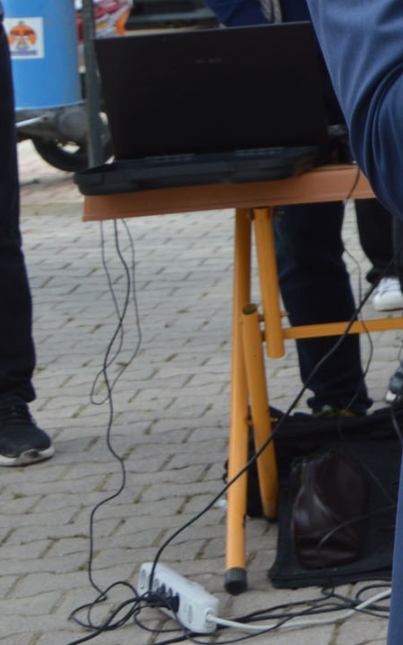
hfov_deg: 6.9
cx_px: 1236
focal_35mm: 170
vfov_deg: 12.1
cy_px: -123
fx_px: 2989
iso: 100
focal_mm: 28
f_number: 8
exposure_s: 1/250
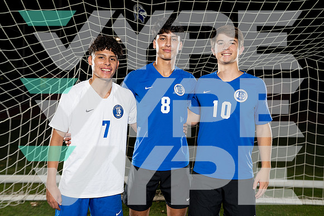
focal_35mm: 41
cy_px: 108
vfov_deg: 32.6
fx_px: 369
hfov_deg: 47.4
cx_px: 162
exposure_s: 1/125
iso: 400
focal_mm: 41
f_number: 4
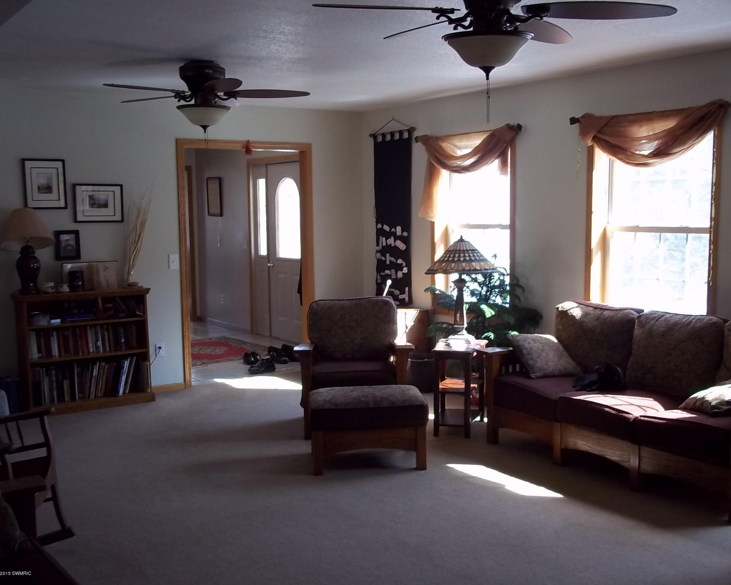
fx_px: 822
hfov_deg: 47.9
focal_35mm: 38
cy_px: 296
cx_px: 389
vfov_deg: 39.2
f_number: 3.1
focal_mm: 6.5
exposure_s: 1/30
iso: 122
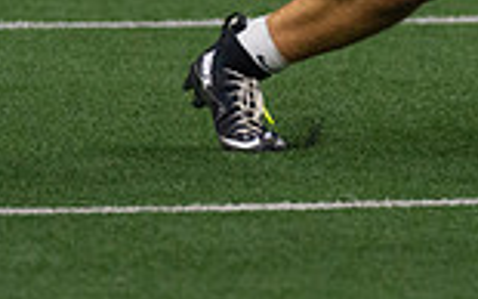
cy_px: -137
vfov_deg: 1.2
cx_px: 477
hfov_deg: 2.0
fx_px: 13722
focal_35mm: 1053
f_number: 2.8
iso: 1600
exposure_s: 1/1250
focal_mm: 200
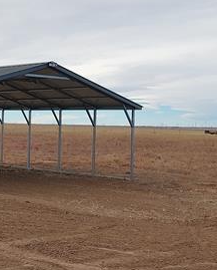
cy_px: 122
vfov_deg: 31.4
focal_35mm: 60
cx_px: -21
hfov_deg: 23.8
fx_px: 481
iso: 20
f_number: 1.8
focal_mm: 4
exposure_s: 1/436
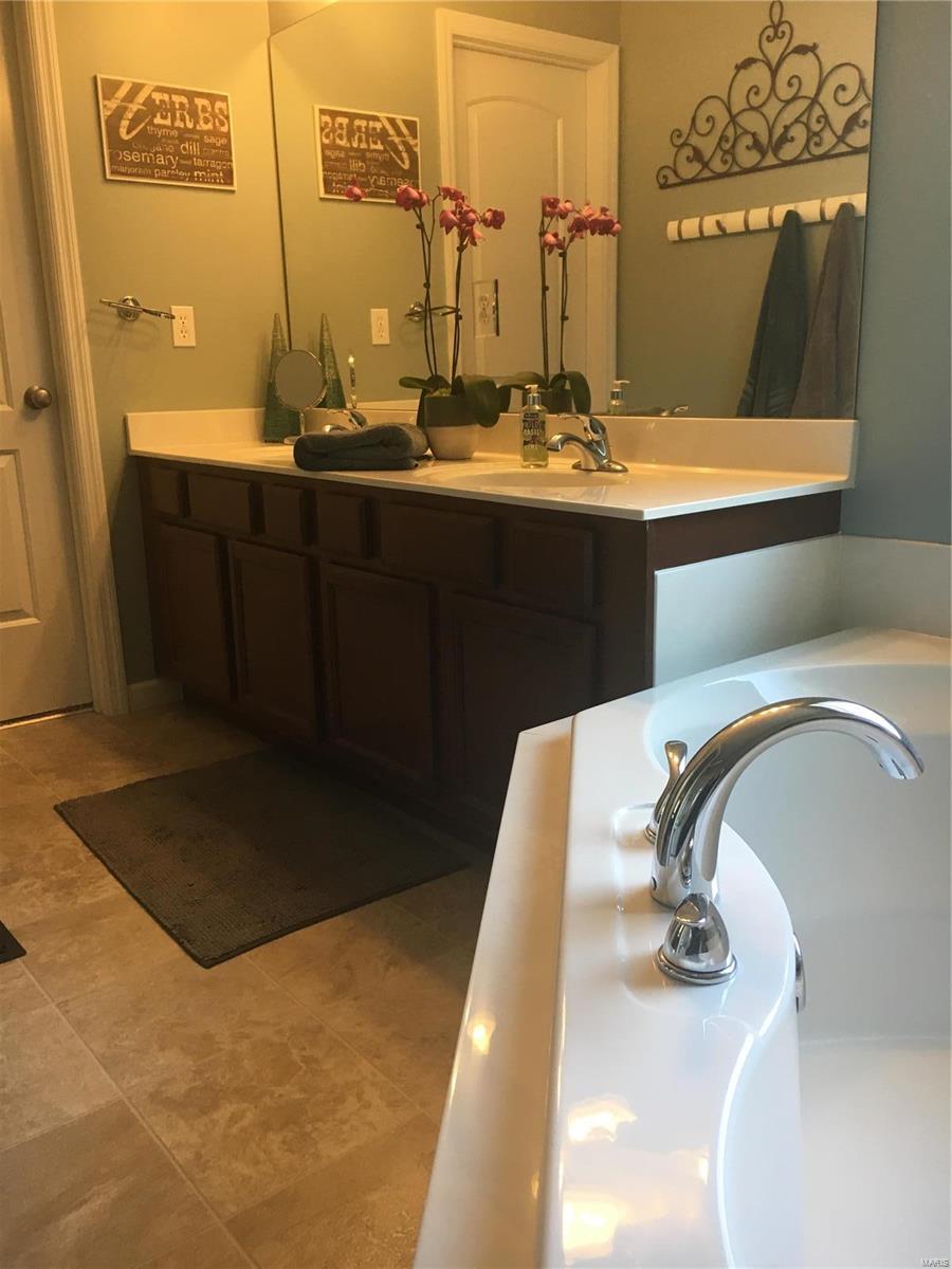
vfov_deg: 61.7
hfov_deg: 48.2
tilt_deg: -12.7
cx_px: 476
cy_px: 634
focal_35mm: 29
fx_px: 1063
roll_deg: +2.8
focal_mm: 4.15
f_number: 2.2
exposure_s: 1/30
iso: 40
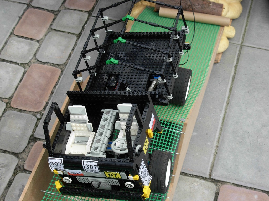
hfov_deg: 25.7
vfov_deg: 19.4
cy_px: 100
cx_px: 134
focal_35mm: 76
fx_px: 591
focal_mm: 12.5
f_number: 3.6
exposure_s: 1/362
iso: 79
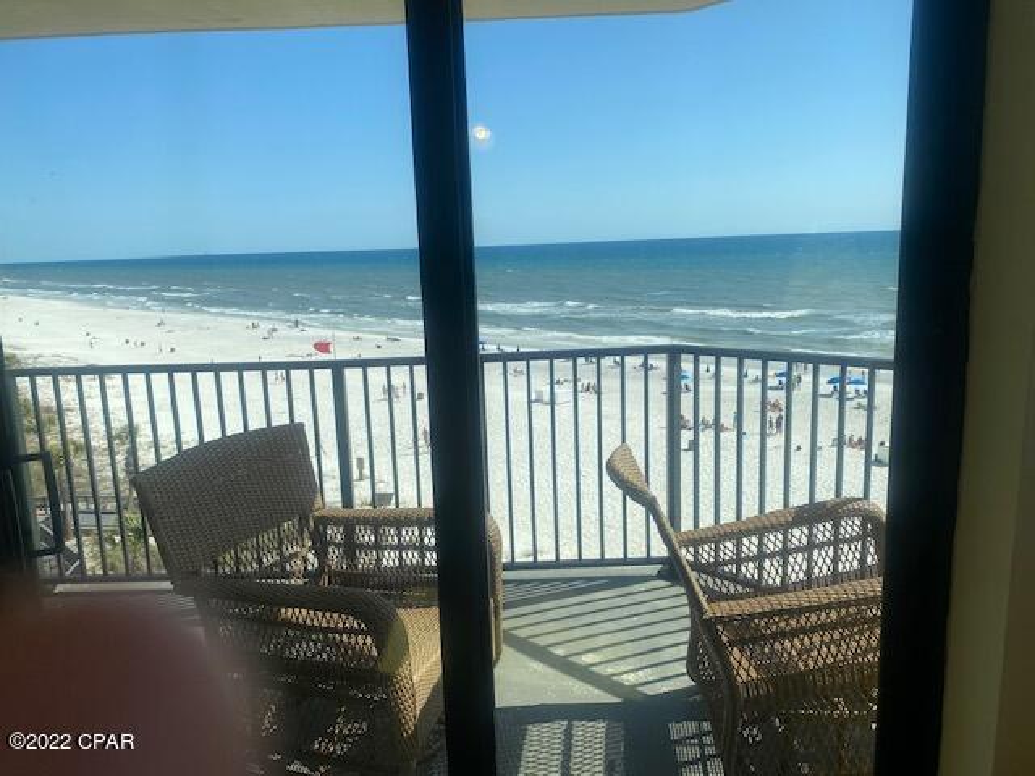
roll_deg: +1.4
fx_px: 777
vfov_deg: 53.1
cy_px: 388
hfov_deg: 67.3
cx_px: 518
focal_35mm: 26
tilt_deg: -10.0
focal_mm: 4.25
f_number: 1.8
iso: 32
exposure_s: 1/1504
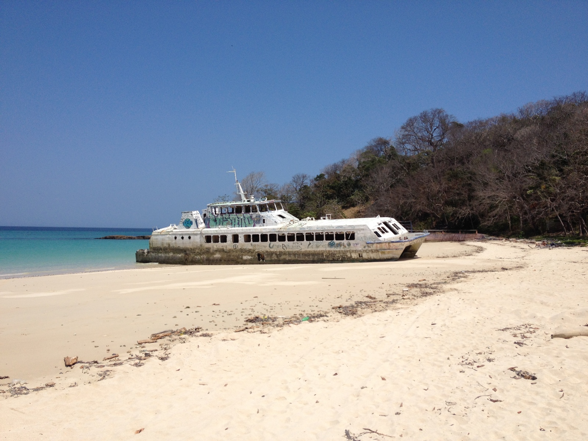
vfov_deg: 40.7
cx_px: 294
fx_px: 595
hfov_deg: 52.6
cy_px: 220
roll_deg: -0.5
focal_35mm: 35
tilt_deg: -2.5
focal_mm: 4.28
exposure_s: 1/3460
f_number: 2.4
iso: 50
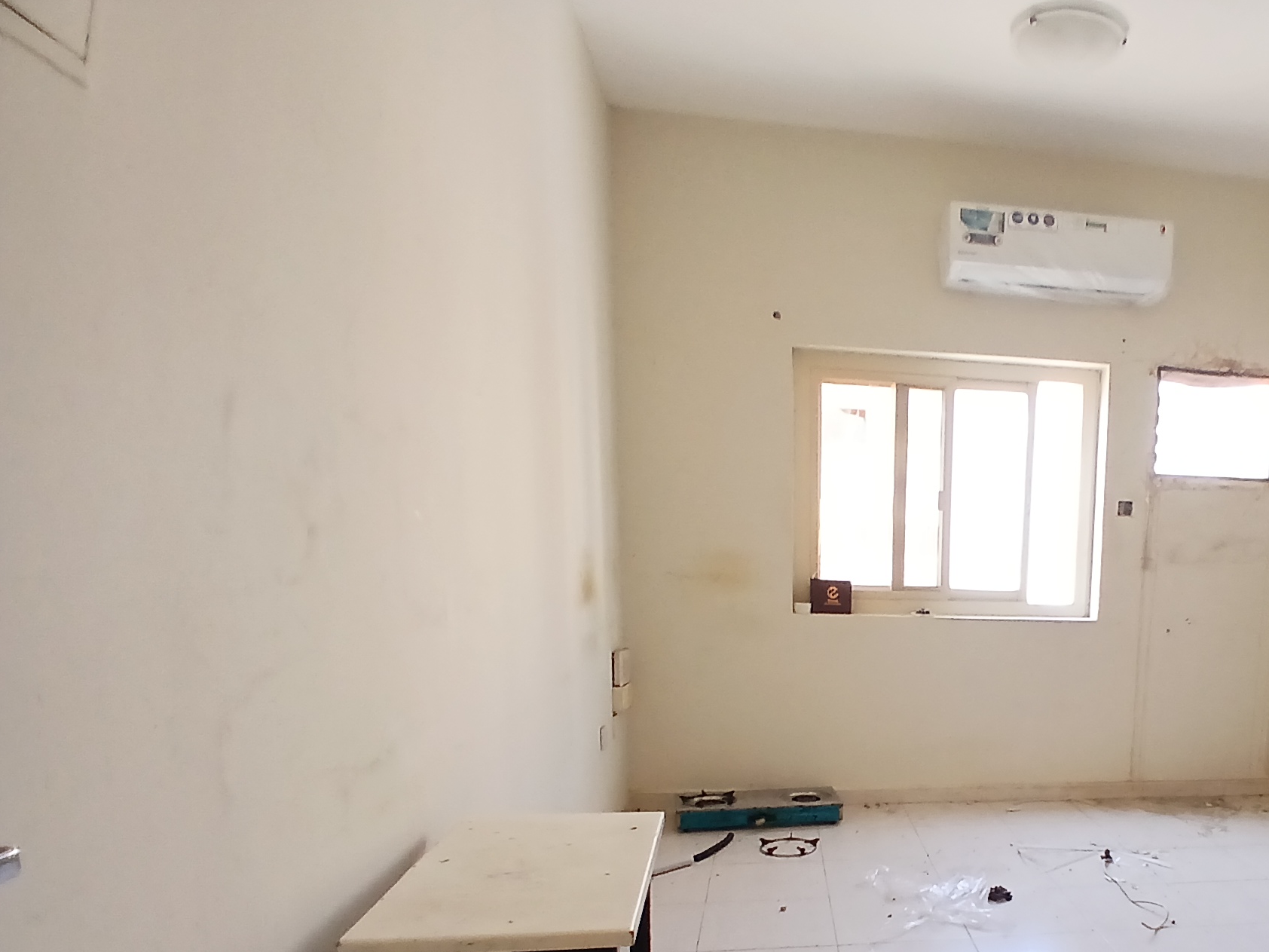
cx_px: 964
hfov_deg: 63.1
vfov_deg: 50.9
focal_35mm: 26
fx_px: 953
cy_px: 713
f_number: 2.2
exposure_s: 1/33.3
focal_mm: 1.4
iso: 100
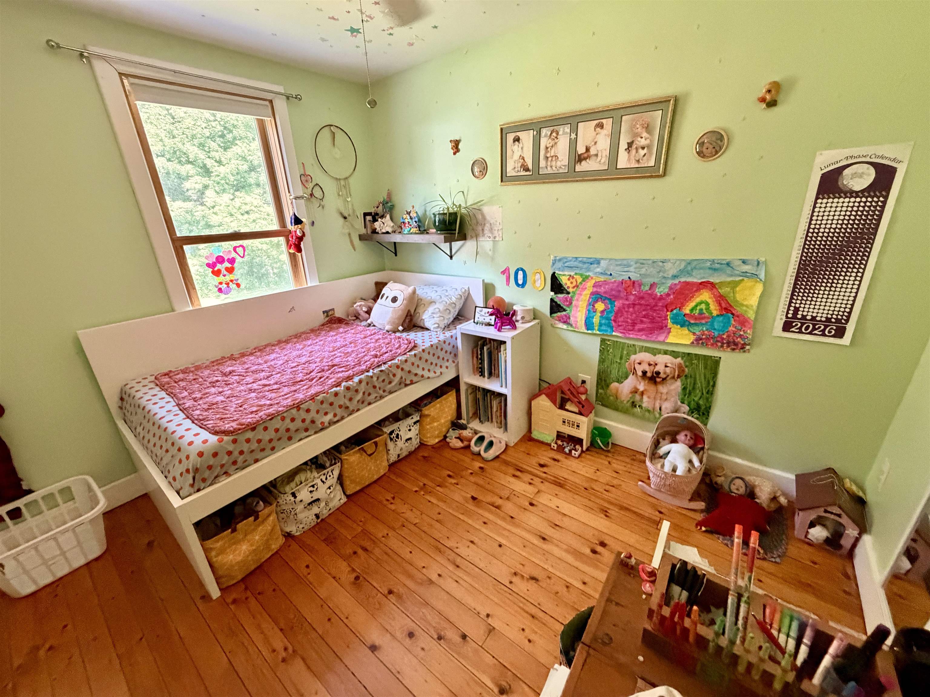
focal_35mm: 14
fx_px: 376
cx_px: 465
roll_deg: +2.5
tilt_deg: -20.8
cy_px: 348
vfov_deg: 85.7
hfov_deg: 102.1
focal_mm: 2.22
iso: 640
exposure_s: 1/60
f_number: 2.2
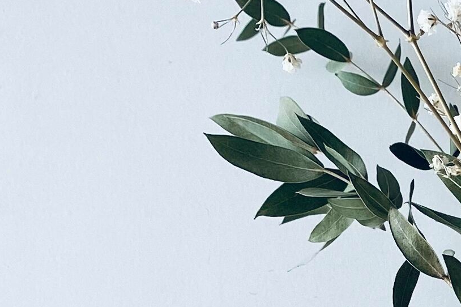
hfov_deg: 14.2
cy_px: 632
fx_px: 1715
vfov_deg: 9.5
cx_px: 718
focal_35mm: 134
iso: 32
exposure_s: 1/100
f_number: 1.8
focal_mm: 4.25
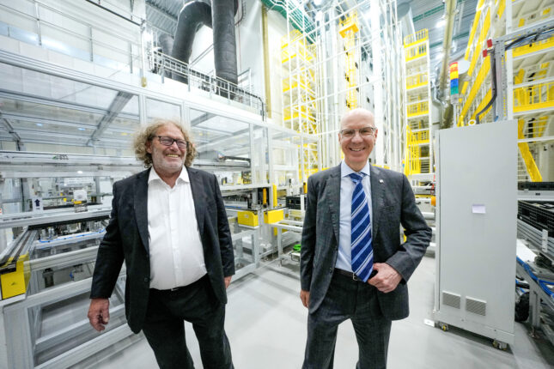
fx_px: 185
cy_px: 184
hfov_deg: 112.6
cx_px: 277
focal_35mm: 12
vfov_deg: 90.0
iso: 2500
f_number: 4
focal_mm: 12
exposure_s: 1/200
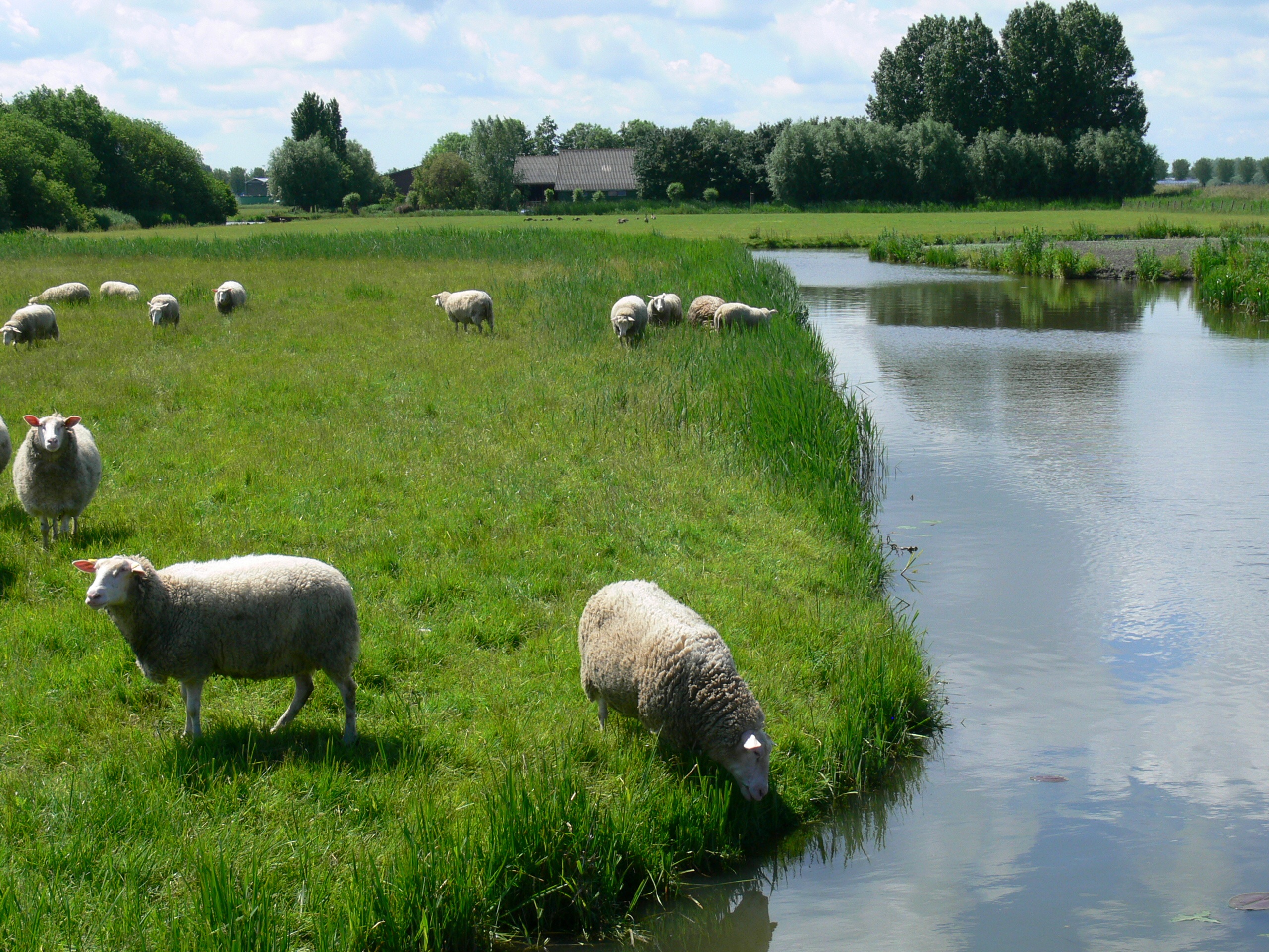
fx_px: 2383
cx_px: 634
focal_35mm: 65
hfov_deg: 29.8
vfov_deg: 22.6
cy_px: 476
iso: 80
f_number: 5.6
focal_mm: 12
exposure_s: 1/320
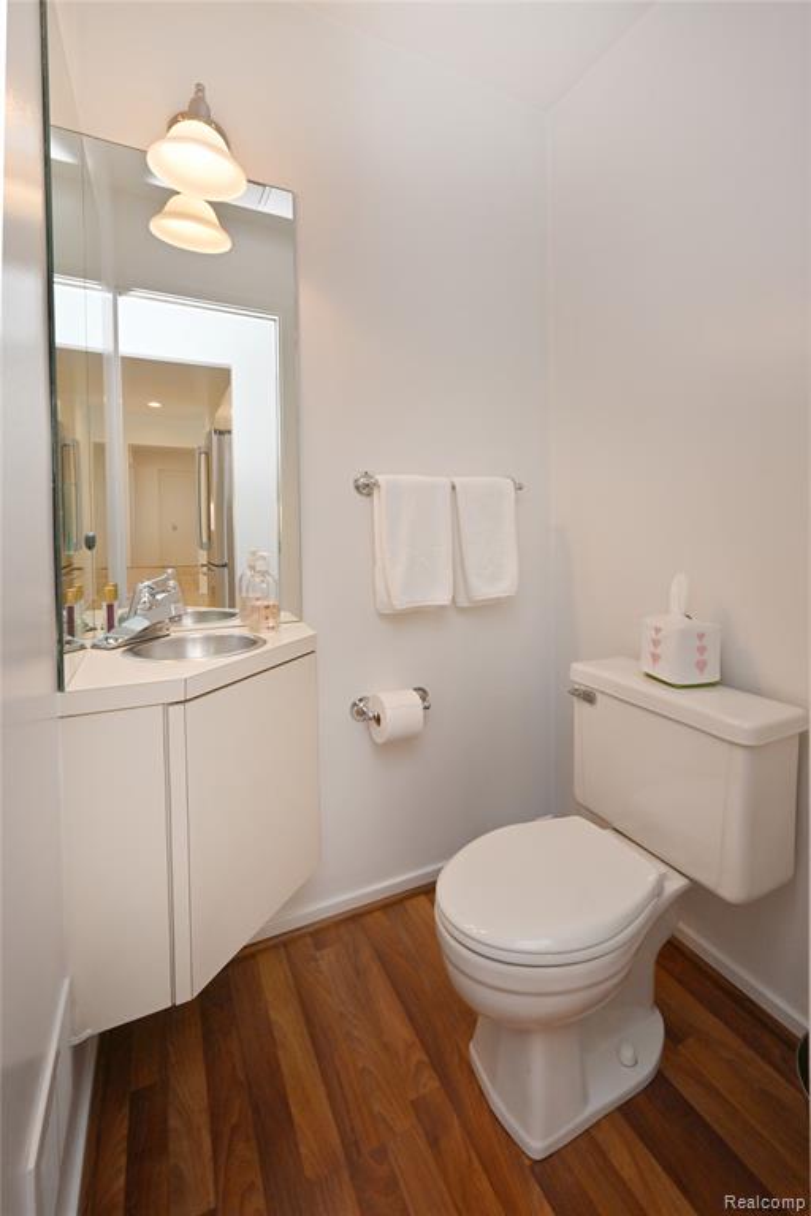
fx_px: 490
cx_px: 406
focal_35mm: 14
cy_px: 608
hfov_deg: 79.2
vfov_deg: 102.3
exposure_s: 1/60
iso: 320
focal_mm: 14.5
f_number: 9
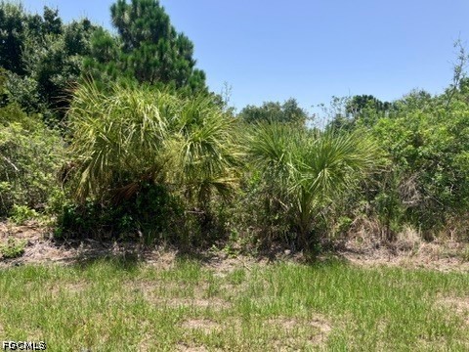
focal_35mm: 28
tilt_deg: -8.5
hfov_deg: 63.4
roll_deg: -1.1
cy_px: 176
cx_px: 234
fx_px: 379
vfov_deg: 49.7
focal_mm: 3.99
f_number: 1.8
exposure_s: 1/1156
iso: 32
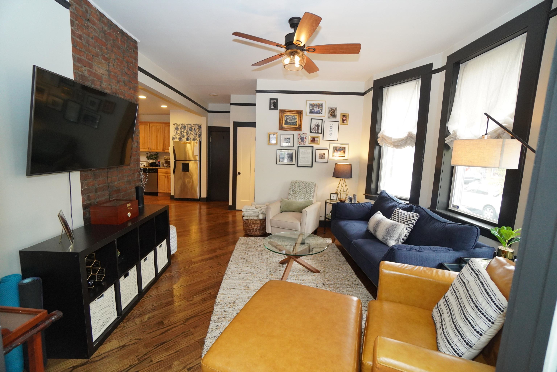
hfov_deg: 100.4
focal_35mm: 15
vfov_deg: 77.4
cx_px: 278
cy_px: 186
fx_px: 232
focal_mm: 10
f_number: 4
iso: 1600
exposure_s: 1/125
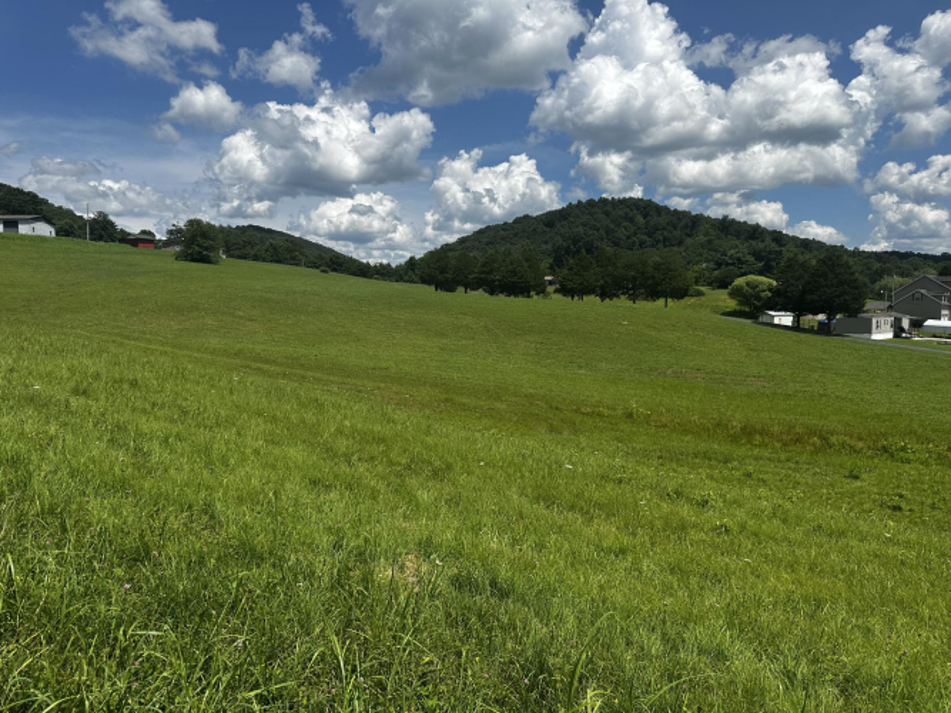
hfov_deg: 71.6
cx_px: 476
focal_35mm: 24
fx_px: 659
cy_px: 356
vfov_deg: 56.8
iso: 80
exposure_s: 1/6623
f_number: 1.78
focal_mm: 6.86
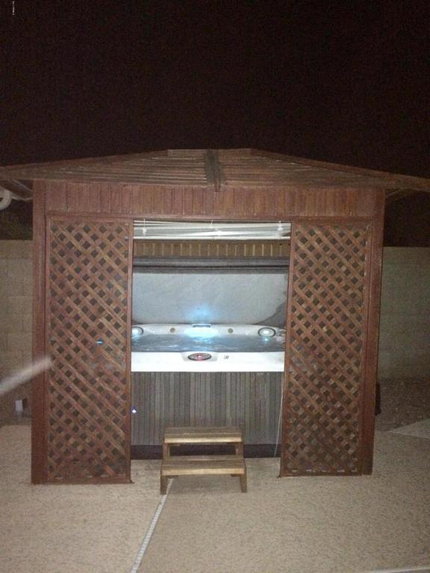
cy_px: 286
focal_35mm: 29
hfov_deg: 48.2
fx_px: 480
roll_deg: +0.6
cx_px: 215
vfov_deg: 61.7
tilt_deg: -3.1
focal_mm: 4.15
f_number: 2.2
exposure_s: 1/16
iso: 2000
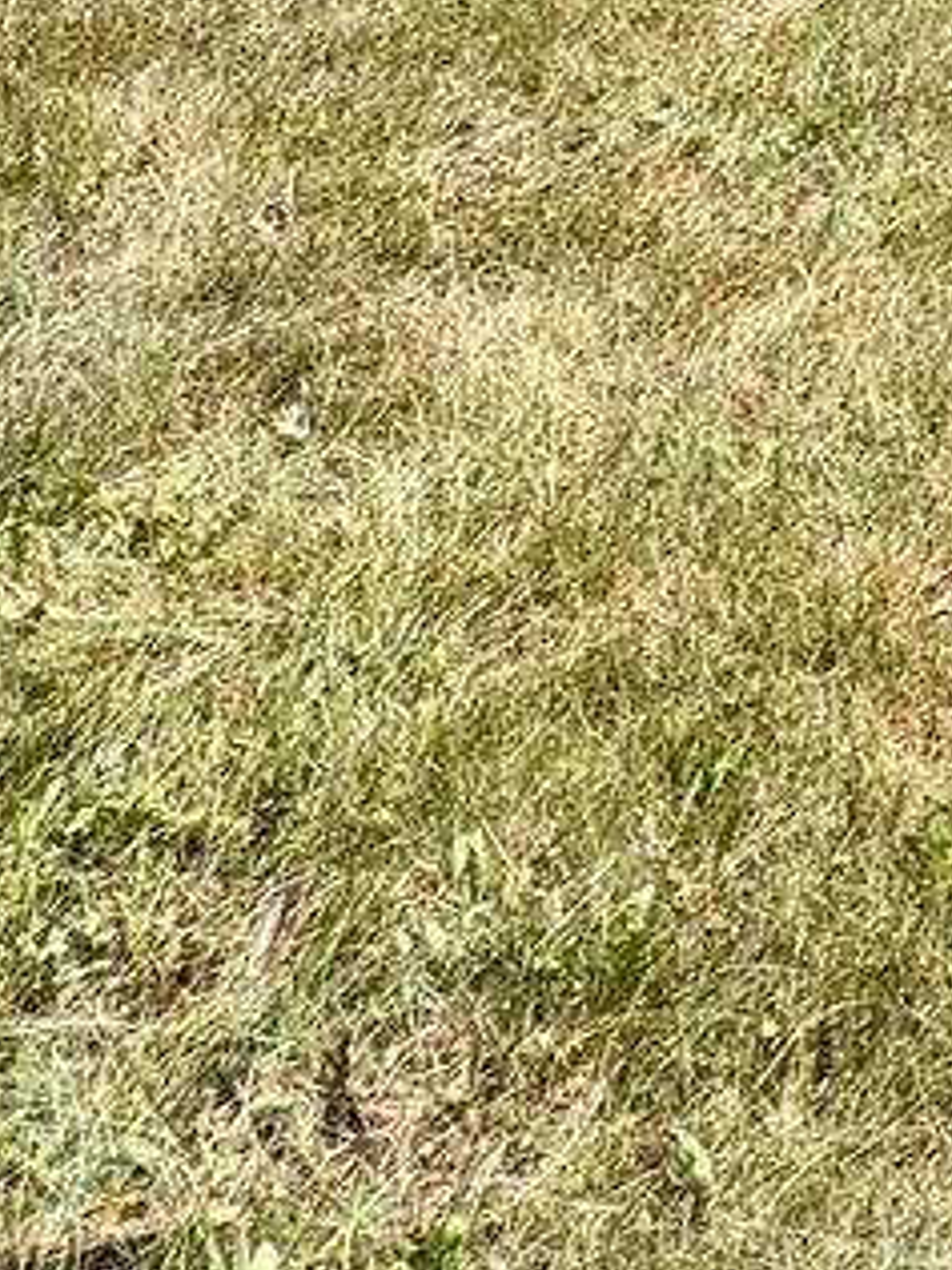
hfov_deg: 18.0
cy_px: -880
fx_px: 2493
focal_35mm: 68
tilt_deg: -11.9
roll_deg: +2.5
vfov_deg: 21.3
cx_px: 1619
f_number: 2.2
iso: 50
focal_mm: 2.22
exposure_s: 1/968
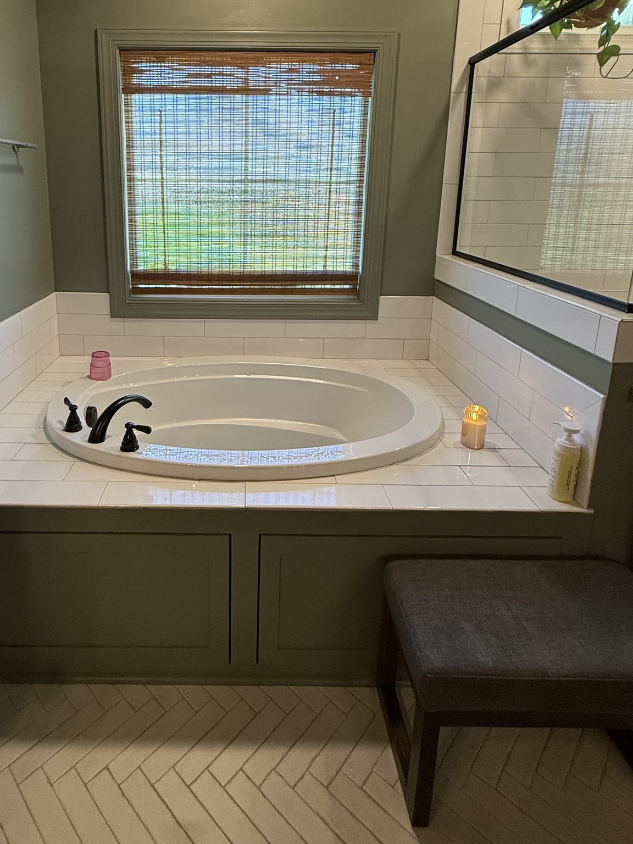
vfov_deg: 77.1
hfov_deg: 62.7
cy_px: 301
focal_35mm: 21
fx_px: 512
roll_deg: -0.7
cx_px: 242
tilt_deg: -12.5
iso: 200
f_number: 2.2
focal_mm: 2.22
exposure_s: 1/120
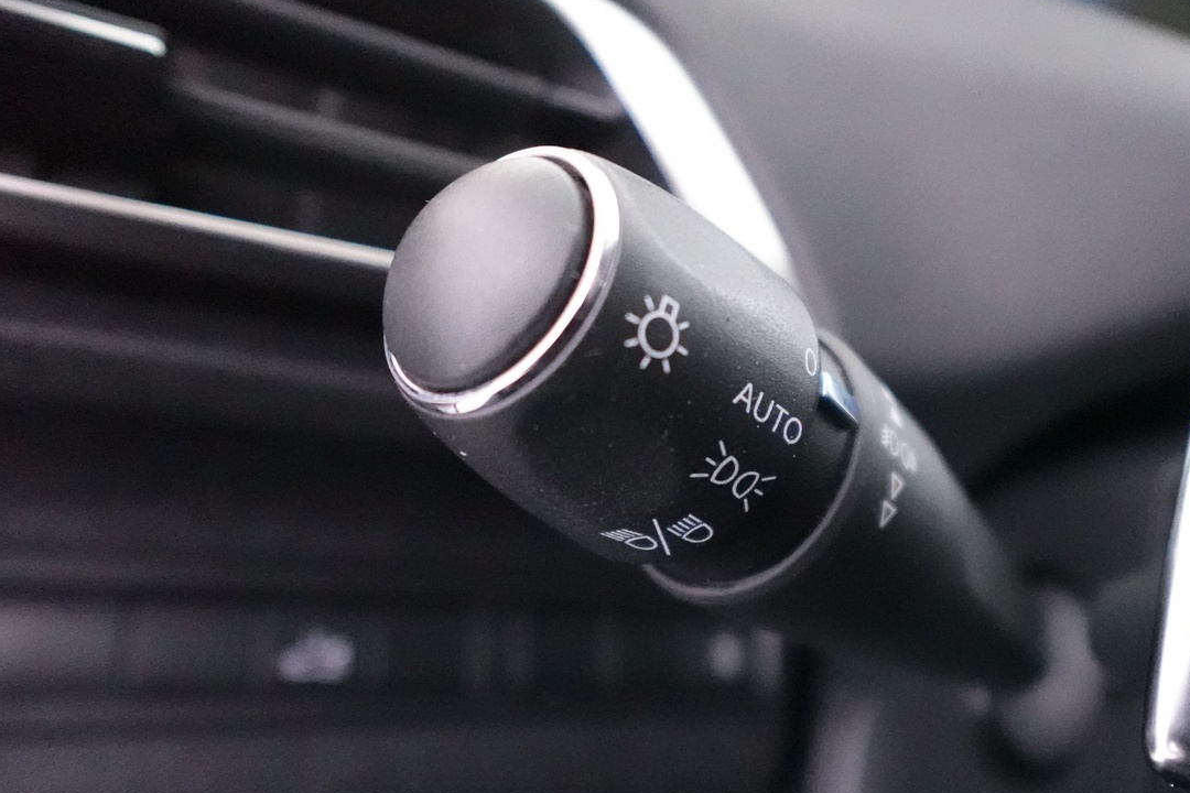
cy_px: 503
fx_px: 992
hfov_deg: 60.6
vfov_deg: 43.2
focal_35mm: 30
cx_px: 786
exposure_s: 1/60
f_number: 2
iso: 6400
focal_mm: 7.6
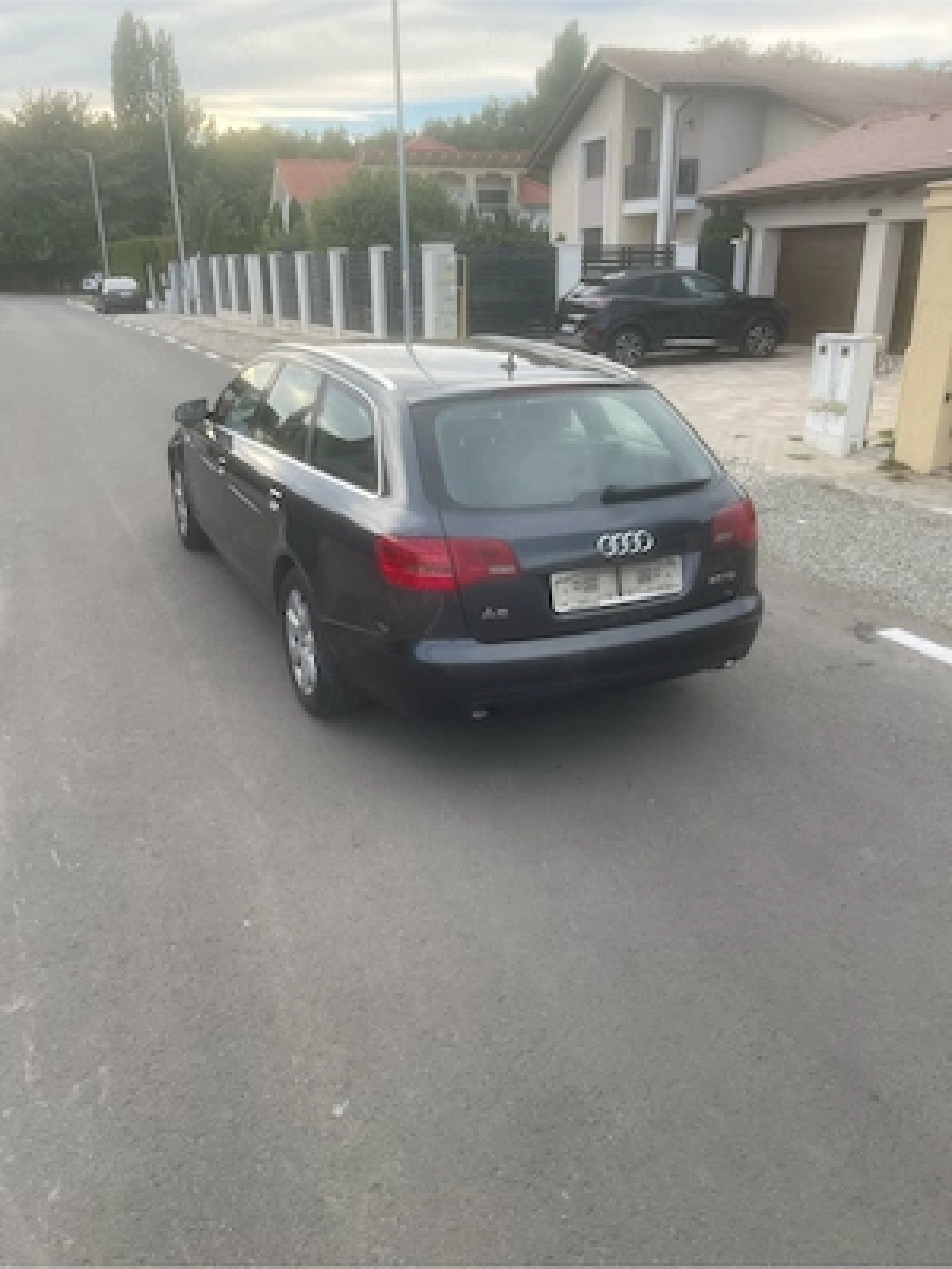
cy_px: 634
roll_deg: +1.1
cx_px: 476
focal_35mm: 25
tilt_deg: -21.0
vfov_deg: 69.4
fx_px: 917
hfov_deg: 54.9
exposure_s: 1/438
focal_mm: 5.1
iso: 32
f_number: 1.6
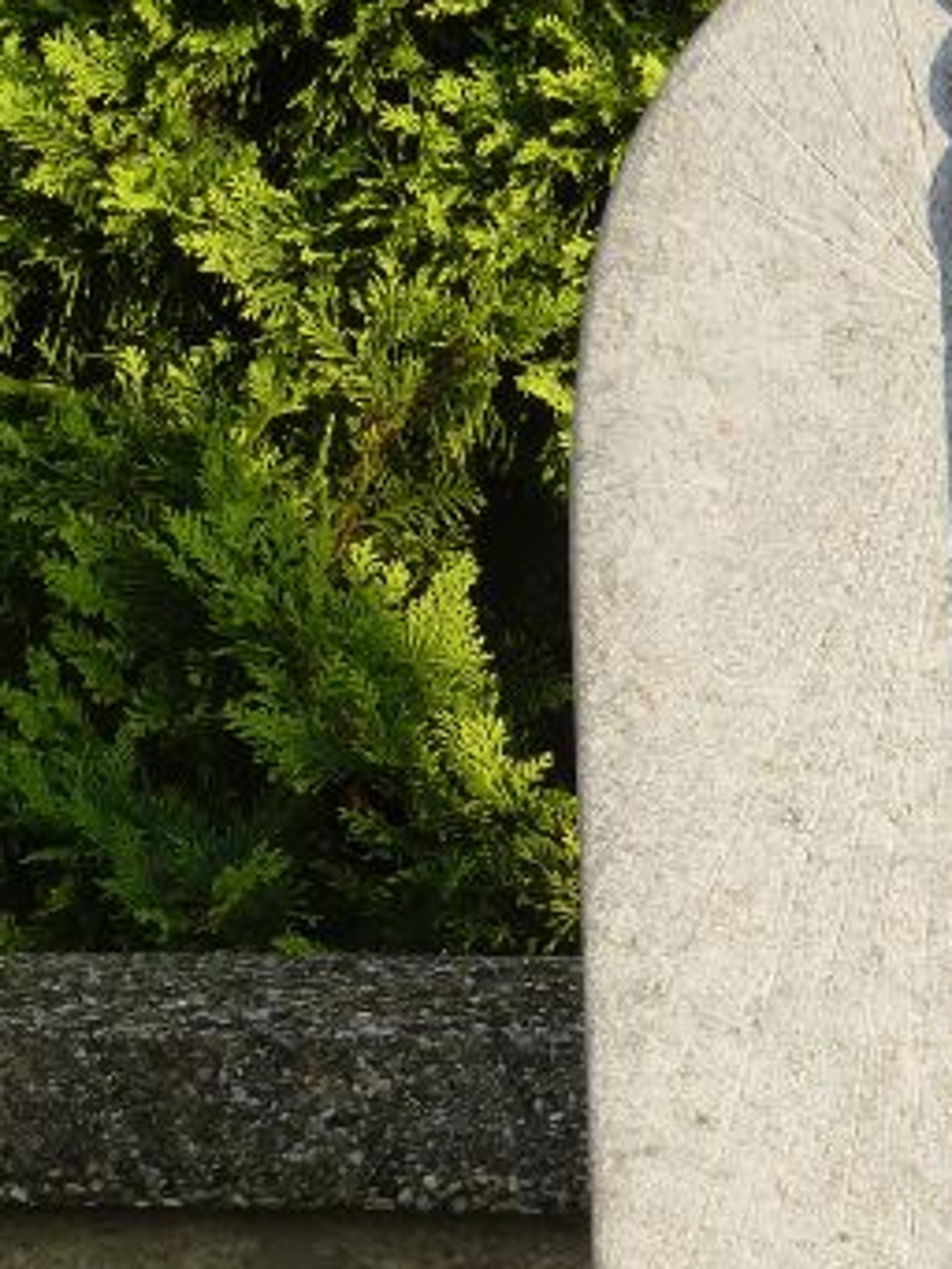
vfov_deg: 9.0
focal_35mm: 219
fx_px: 8025
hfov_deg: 6.7
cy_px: 876
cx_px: 1294
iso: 100
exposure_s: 1/160
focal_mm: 12.5
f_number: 5
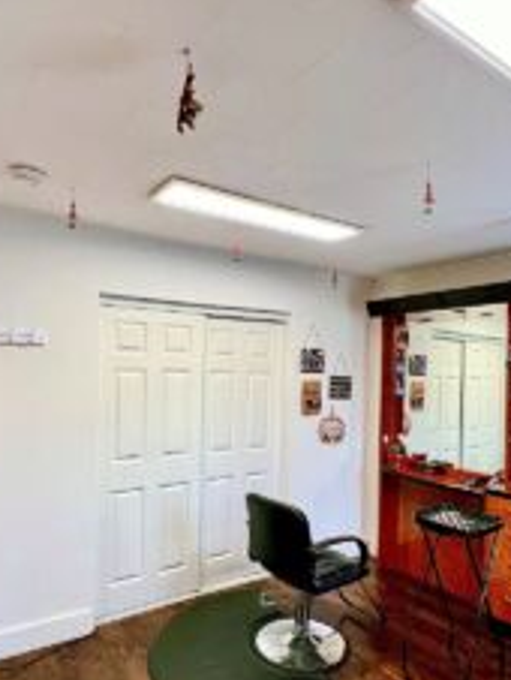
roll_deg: -0.6
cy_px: 370
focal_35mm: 23
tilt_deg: -0.1
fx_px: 452
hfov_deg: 58.9
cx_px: 268
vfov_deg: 73.7
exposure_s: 1/120
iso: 125
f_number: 1.8
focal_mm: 1.57
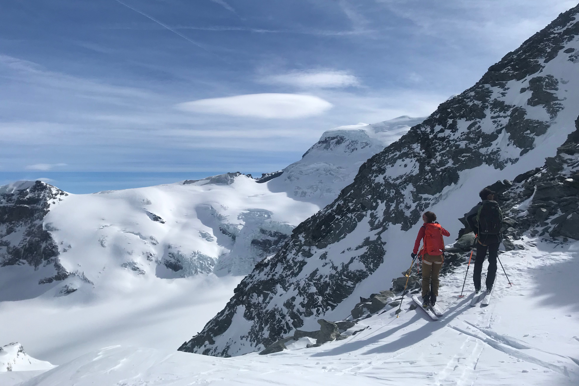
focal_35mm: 30
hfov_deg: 61.9
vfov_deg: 43.5
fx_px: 482
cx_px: 295
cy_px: 167
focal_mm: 3.99
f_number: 1.8
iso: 20
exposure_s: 1/8772
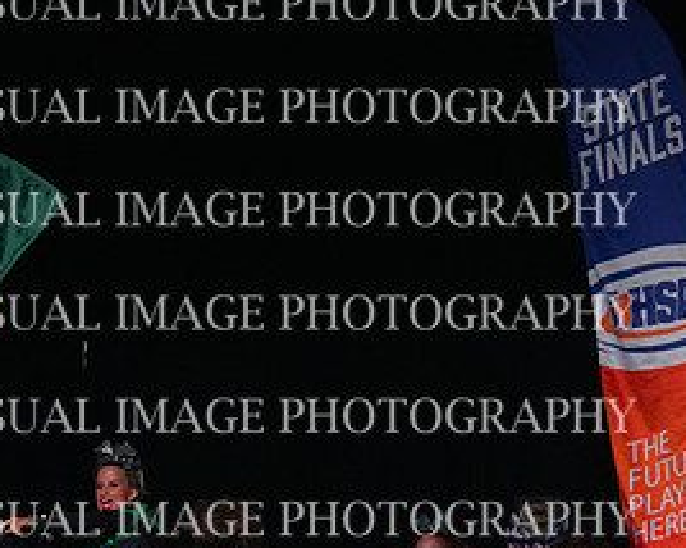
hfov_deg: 5.6
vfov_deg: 4.5
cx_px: 266
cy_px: 467
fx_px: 7020
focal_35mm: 346
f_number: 5.6
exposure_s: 1/1250
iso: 16000
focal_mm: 170
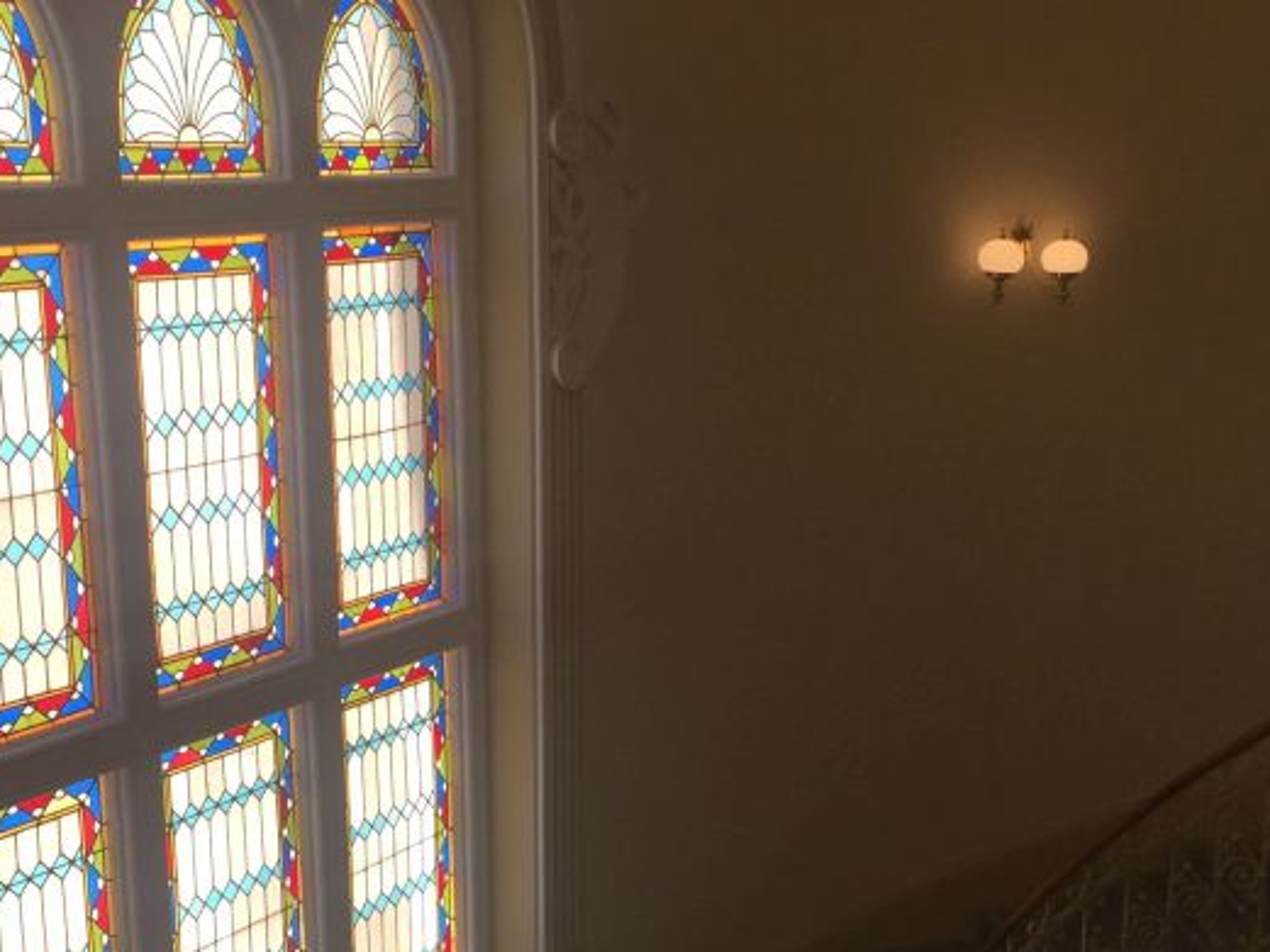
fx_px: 2092
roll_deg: -0.7
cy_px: 779
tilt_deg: -17.9
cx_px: 731
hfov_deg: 33.7
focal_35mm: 57
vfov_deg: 25.2
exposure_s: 1/430
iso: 32
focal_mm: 4.15
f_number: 2.2
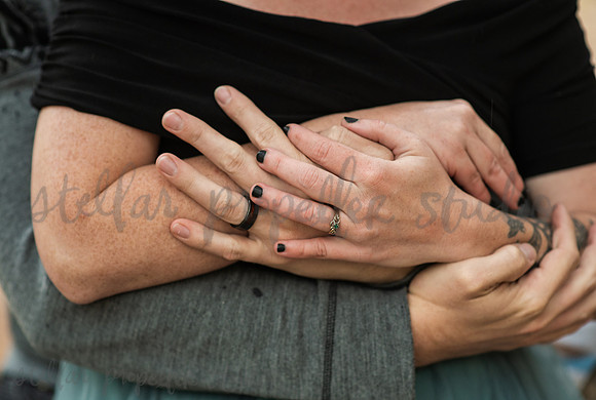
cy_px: 212
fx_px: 1509
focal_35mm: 91
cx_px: 276
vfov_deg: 15.1
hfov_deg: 22.3
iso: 500
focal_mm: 85
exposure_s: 1/200
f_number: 2.5
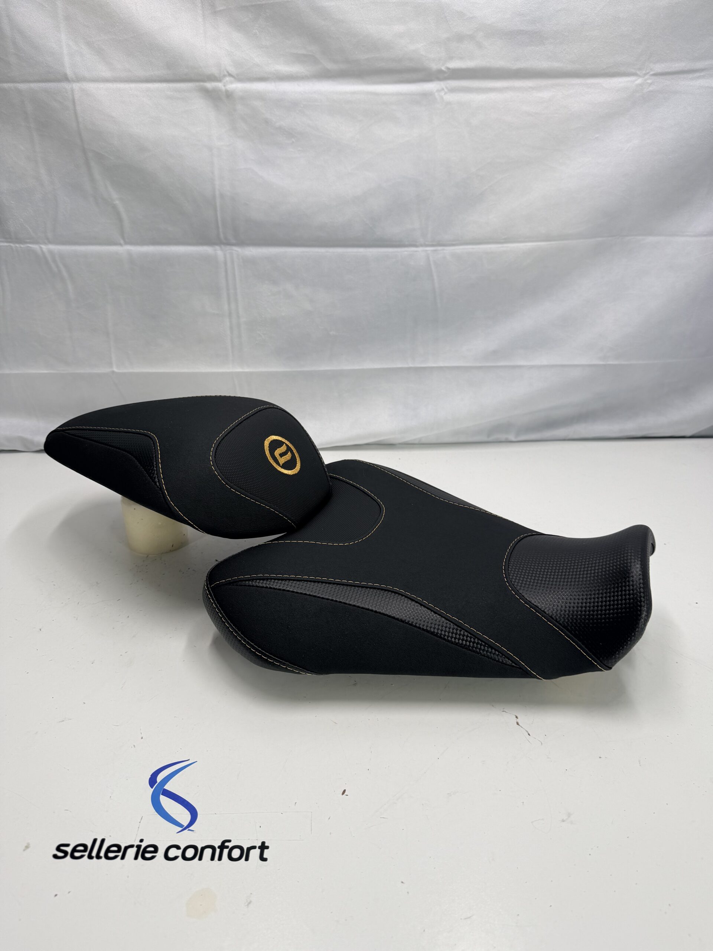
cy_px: 476
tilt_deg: -27.6
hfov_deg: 56.8
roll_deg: +0.5
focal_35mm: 24
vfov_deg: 71.6
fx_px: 659
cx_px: 356
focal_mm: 6.76
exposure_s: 1/504
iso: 80
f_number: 1.78
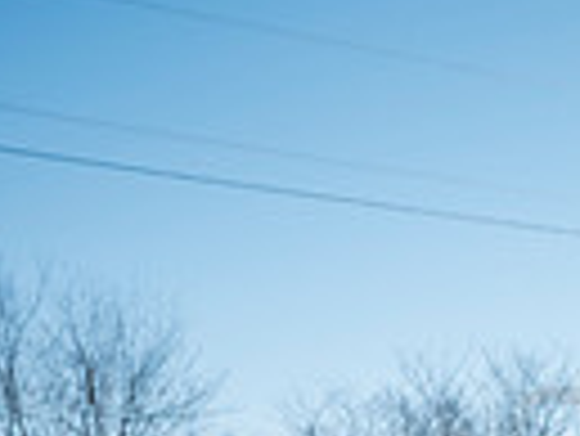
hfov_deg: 12.1
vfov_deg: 8.6
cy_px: 984
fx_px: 2700
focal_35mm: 161
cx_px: 629
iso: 400
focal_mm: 48
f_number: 7.1
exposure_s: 1/640
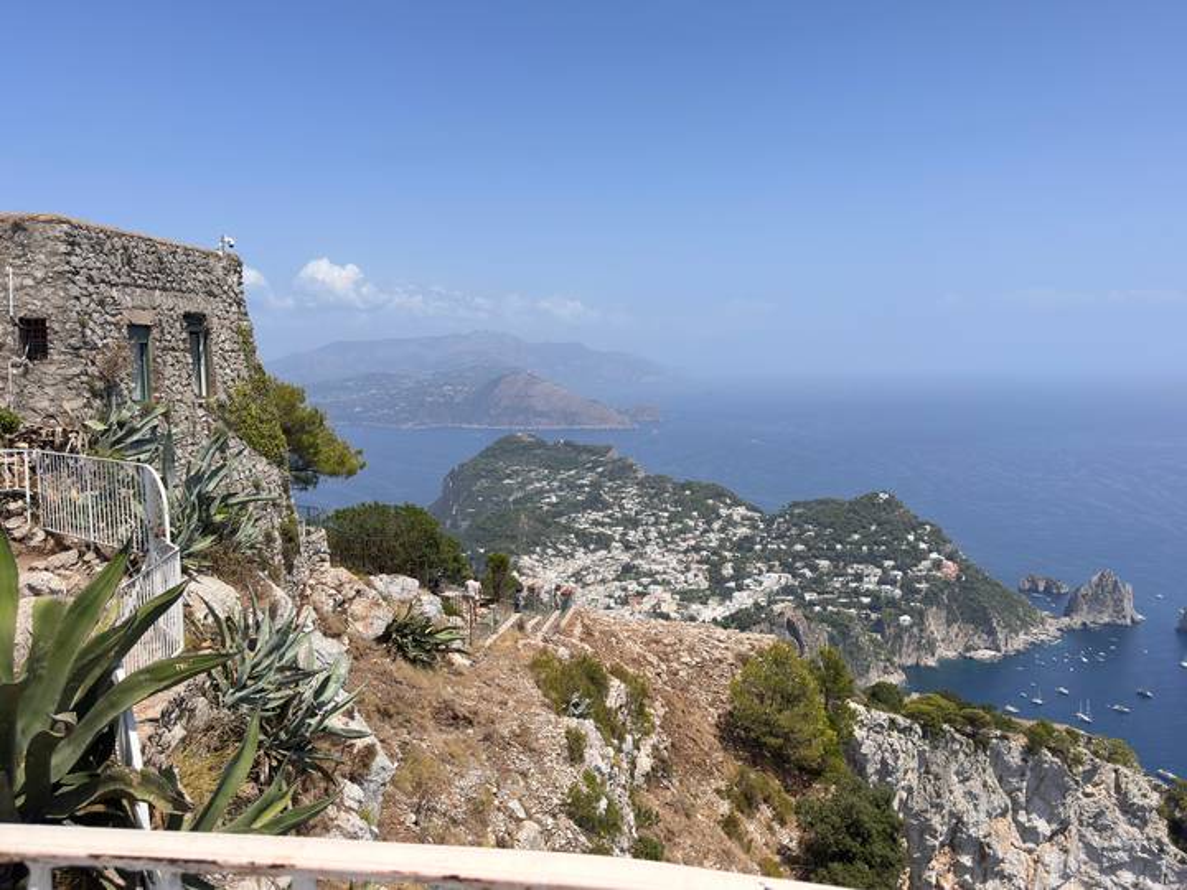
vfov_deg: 46.8
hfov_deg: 60.0
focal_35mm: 30
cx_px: 594
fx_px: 1029
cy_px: 445
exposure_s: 1/4405
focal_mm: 6.86
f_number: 1.78
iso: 100
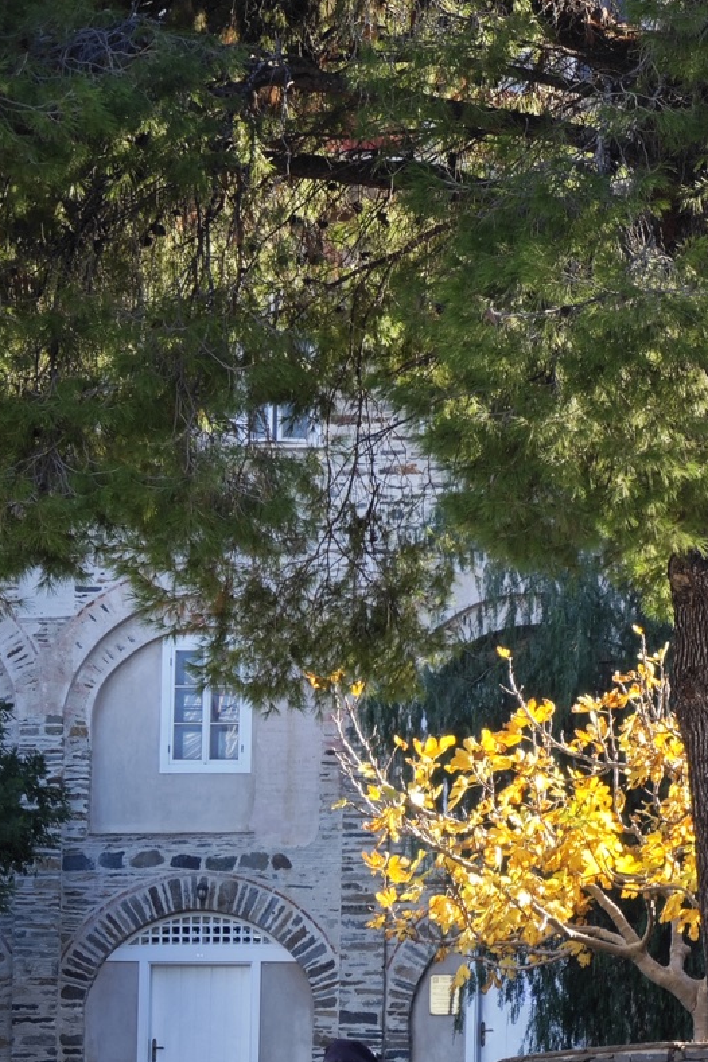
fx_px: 7463
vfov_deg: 8.1
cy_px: 950
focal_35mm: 253
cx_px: 524
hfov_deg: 5.4
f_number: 3
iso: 50
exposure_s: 1/199
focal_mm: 19.4
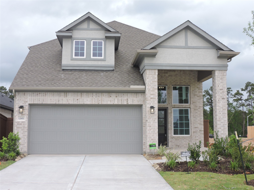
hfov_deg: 40.4
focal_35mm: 47
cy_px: 95
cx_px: 127
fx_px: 345
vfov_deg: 30.9
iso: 400
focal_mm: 8.4
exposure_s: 1/1000
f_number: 3.5
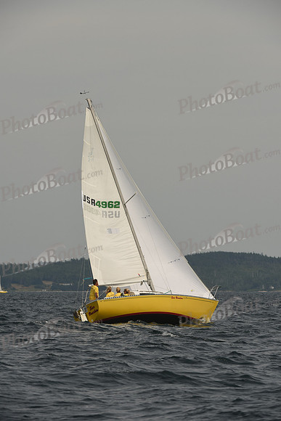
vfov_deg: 7.4
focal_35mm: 280
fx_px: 3276
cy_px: 210
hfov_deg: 4.9
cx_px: 140
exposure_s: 1/1000
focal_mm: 280
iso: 250
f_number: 9
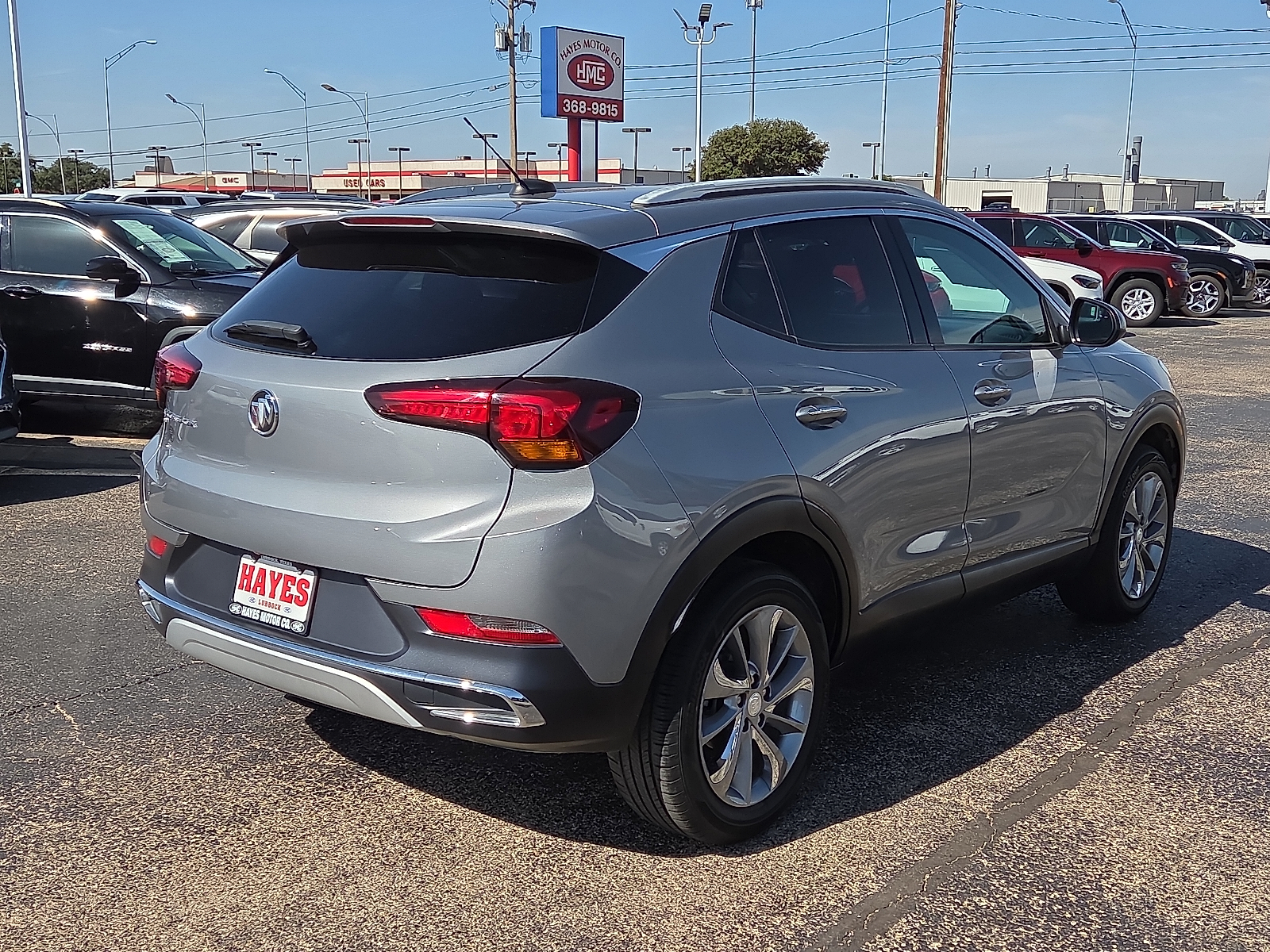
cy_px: 476
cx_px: 635
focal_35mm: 37
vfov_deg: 38.7
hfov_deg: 50.1
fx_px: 1357
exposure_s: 1/1667
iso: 25
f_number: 1.8
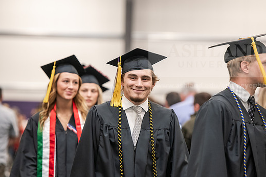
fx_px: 1360
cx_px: 133
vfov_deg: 7.5
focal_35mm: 184
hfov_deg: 11.2
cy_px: 96
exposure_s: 1/200
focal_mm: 165
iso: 2500
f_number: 3.2
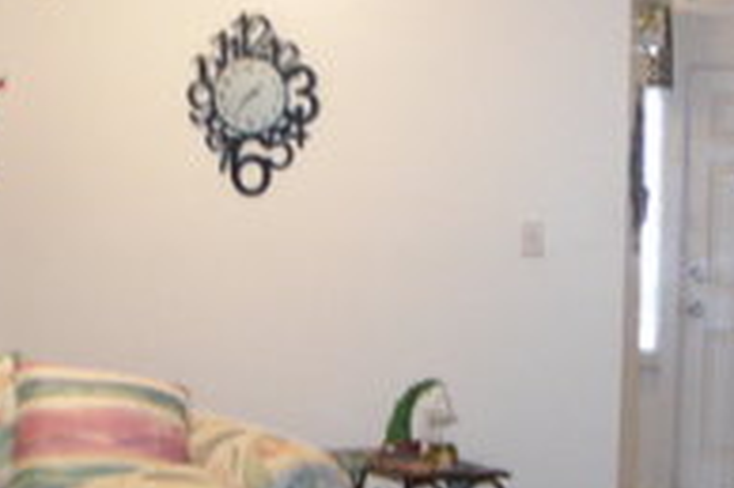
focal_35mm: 87
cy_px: 318
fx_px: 1772
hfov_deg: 23.4
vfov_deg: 15.7
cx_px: 358
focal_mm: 6.3
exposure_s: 1/8
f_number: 3.5
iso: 326
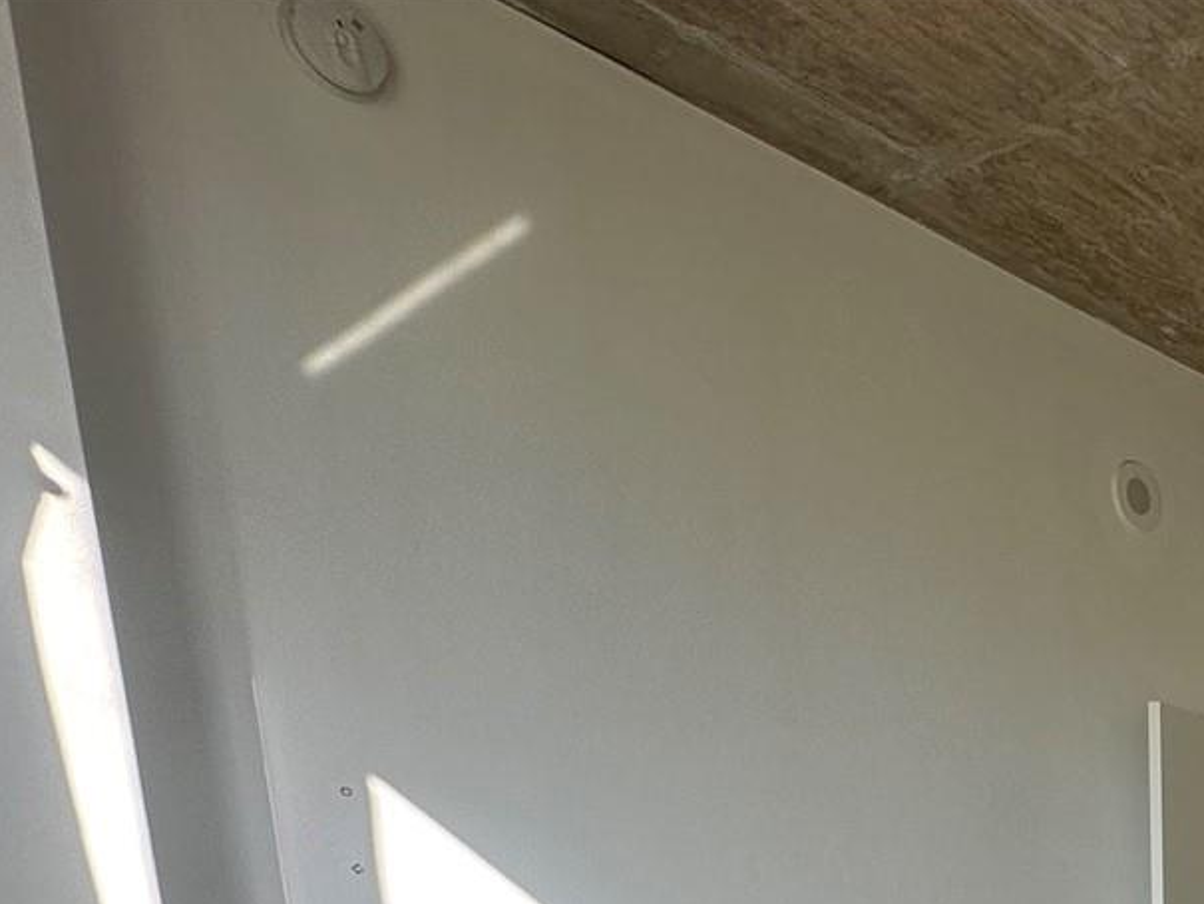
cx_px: 1381
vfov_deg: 30.3
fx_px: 1287
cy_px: 1185
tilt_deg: -10.6
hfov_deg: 39.2
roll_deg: -1.8
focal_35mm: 37
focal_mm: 2.22
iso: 40
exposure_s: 1/138
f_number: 2.2
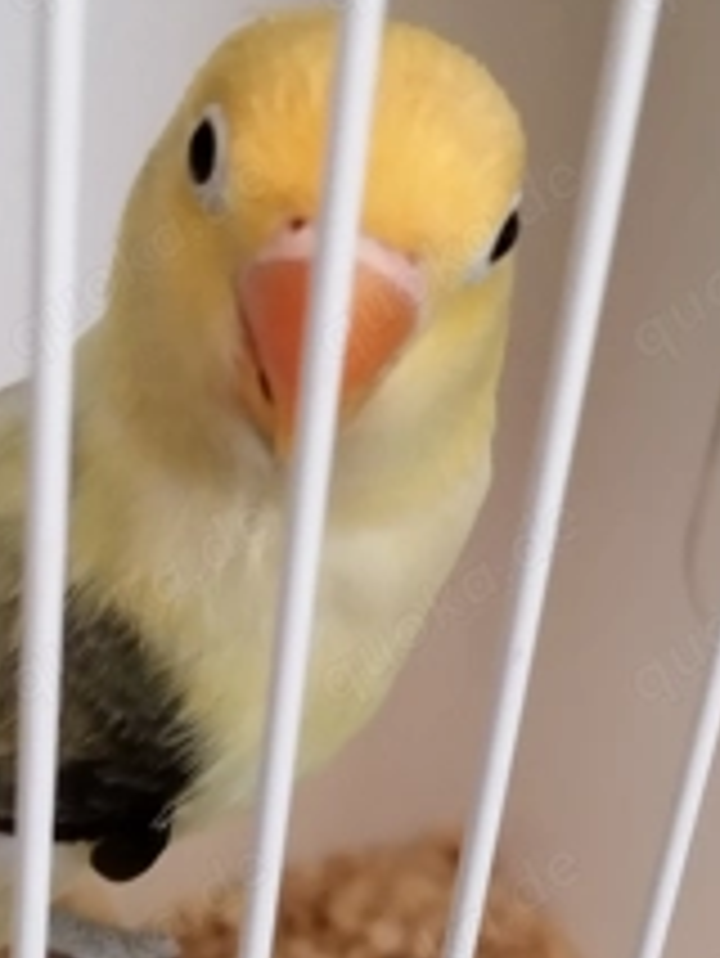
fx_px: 1302
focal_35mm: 47
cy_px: 670
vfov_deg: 39.7
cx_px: 302
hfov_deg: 30.9
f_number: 1.89
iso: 630
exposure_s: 1/50
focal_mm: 5.95
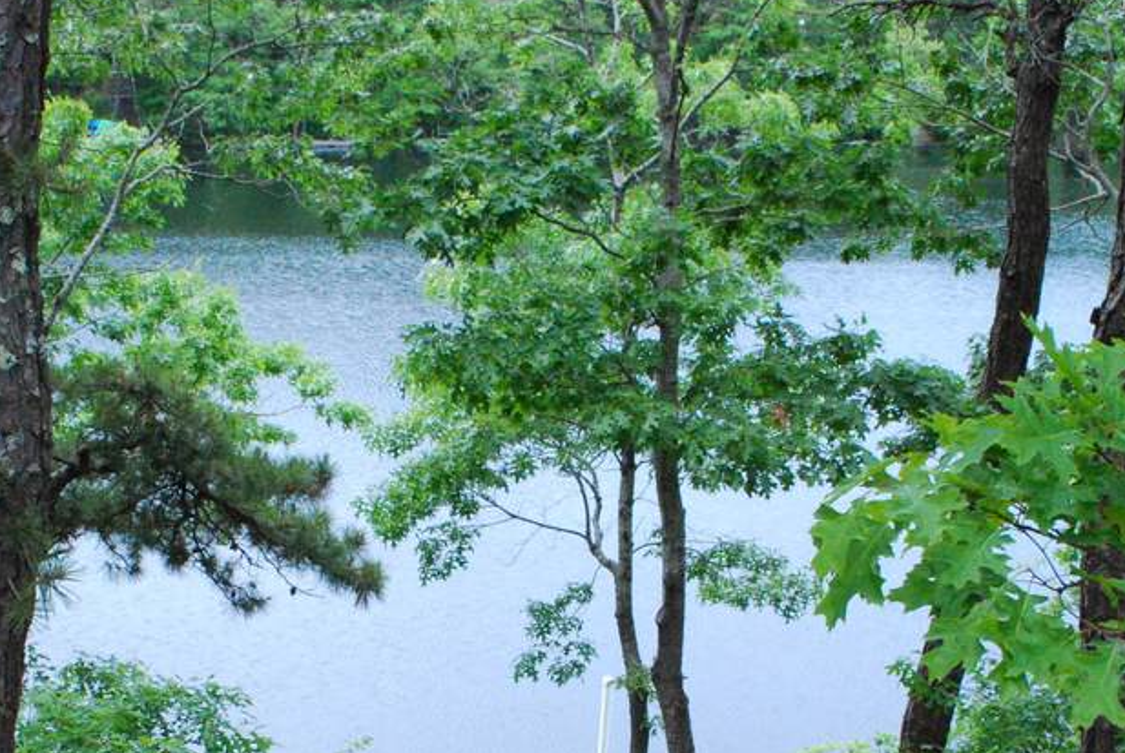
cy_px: 697
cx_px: 461
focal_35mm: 56
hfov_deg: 35.5
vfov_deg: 23.5
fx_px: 1752
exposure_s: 1/400
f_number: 10
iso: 1600
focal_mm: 18
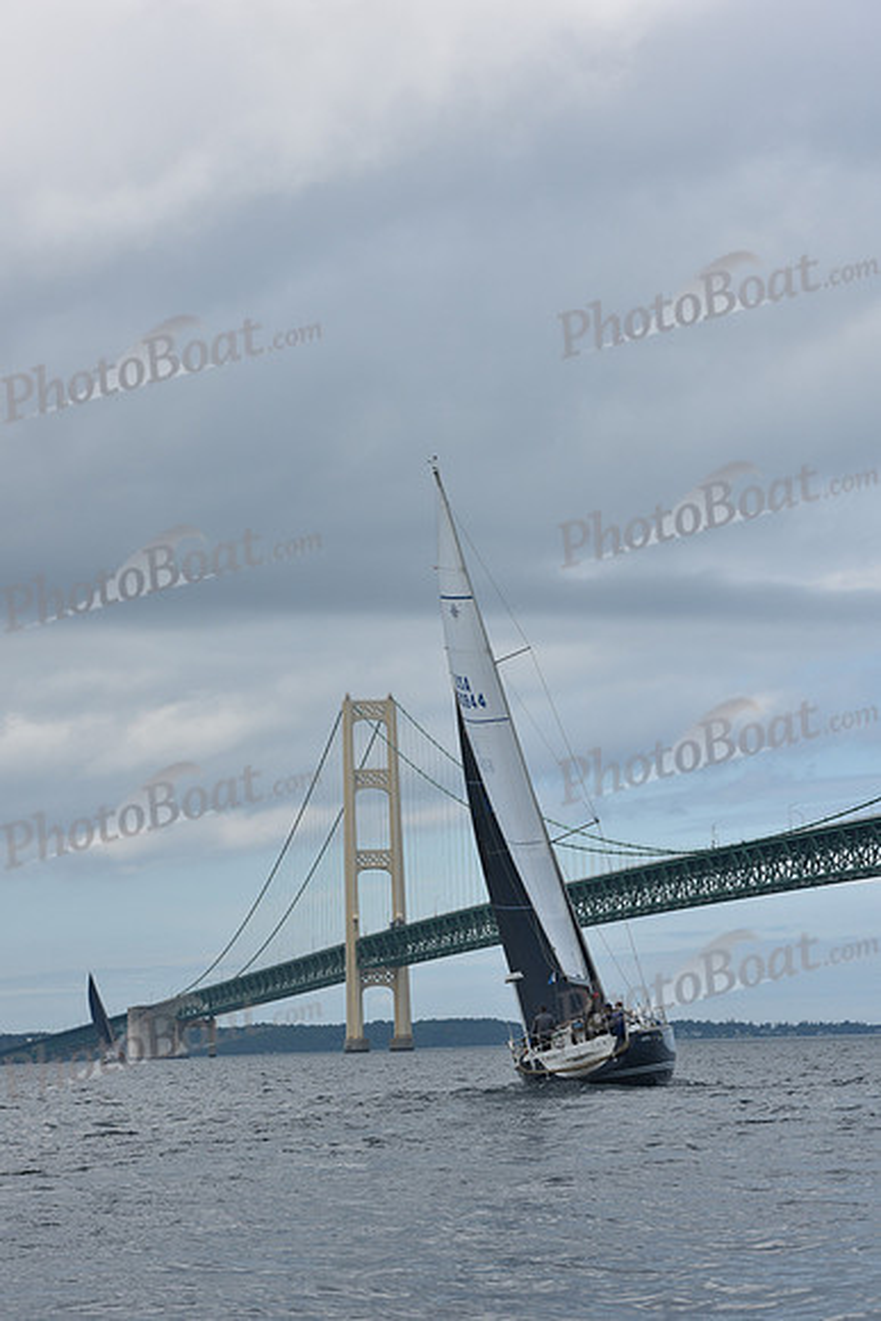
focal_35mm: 92
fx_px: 3375
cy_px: 660
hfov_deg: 14.9
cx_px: 440
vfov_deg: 22.1
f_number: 9
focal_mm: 92
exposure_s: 1/800
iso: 250
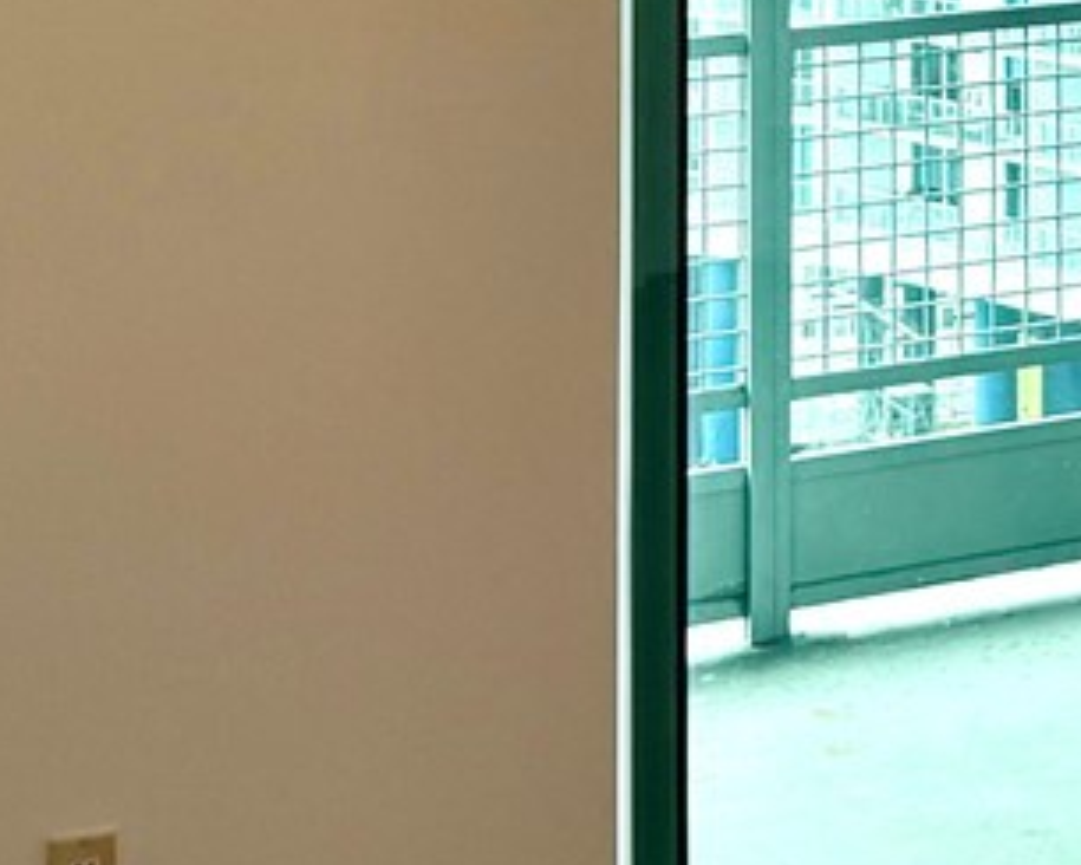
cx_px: 1513
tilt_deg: +0.2
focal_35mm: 123
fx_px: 3935
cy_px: -677
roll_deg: +1.2
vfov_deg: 11.6
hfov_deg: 14.8
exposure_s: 1/294
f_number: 1.78
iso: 64
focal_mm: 6.76
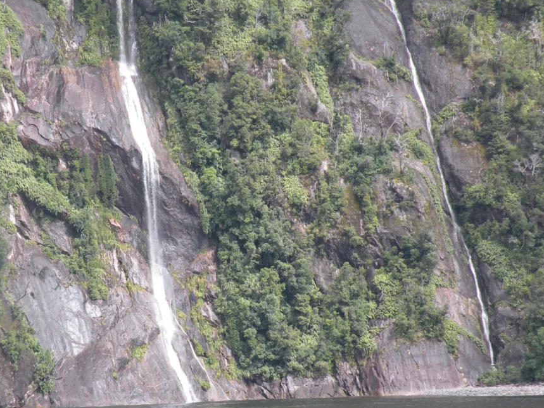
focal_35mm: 197
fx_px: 3095
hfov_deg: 10.0
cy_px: 271
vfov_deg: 7.5
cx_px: 212
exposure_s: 1/141
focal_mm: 25
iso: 64
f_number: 4.5
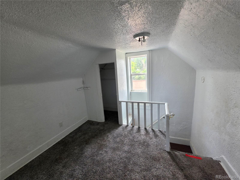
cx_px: 120
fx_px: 90
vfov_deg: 89.9
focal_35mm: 13
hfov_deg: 106.2
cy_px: 90
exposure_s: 1/120
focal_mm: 2.2
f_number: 1.9
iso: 64
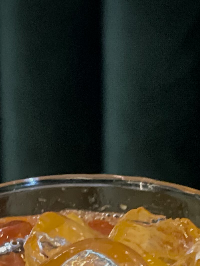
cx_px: 162
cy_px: 486
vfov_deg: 9.5
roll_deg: -1.9
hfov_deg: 7.5
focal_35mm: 197
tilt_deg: -35.1
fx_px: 1518
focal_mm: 6
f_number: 2
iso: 400
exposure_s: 1/14
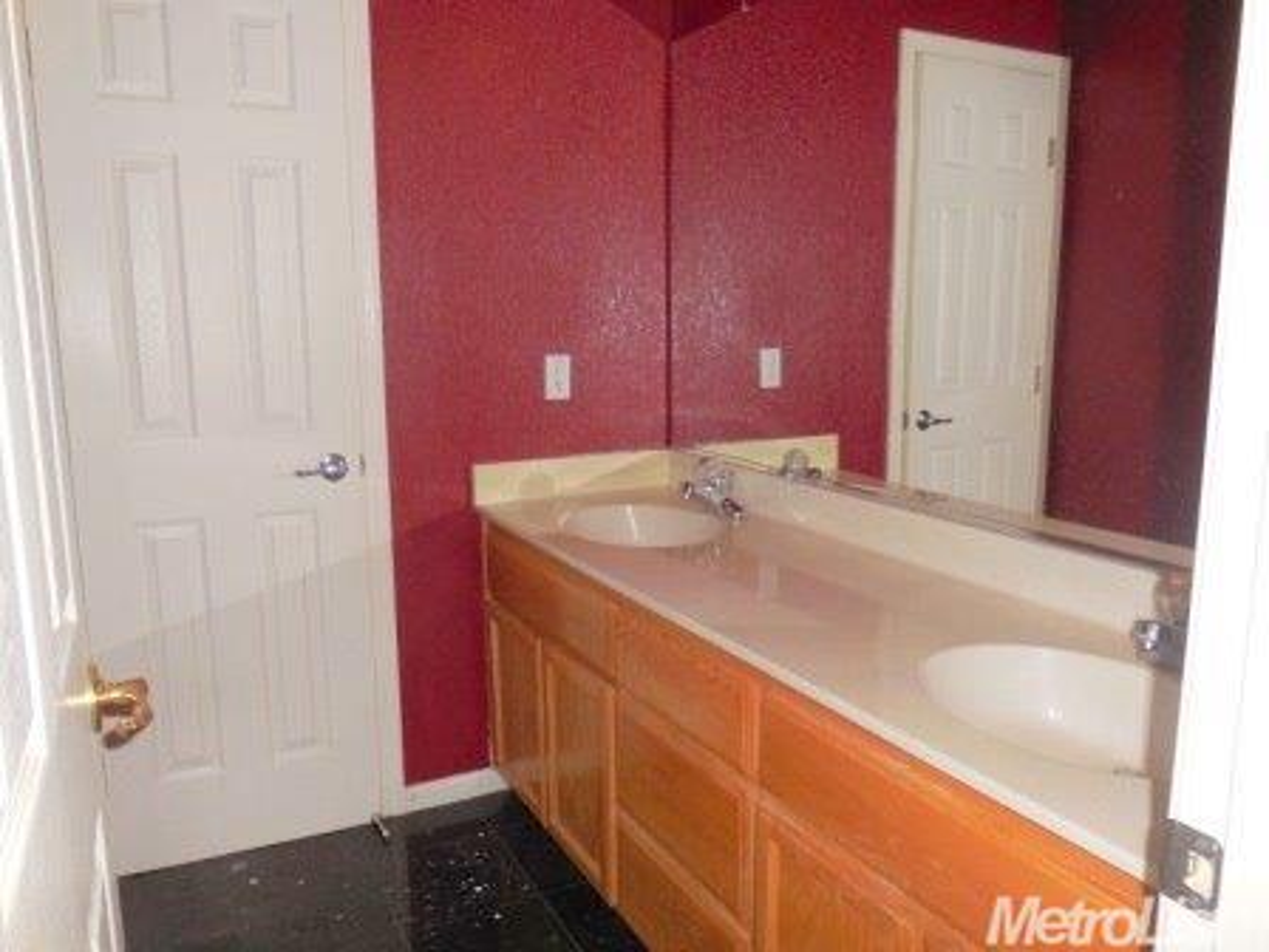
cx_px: 634
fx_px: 953
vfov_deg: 53.1
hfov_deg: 67.3
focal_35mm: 26
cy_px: 476
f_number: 3.5
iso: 200
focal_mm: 4.6
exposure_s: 1/25
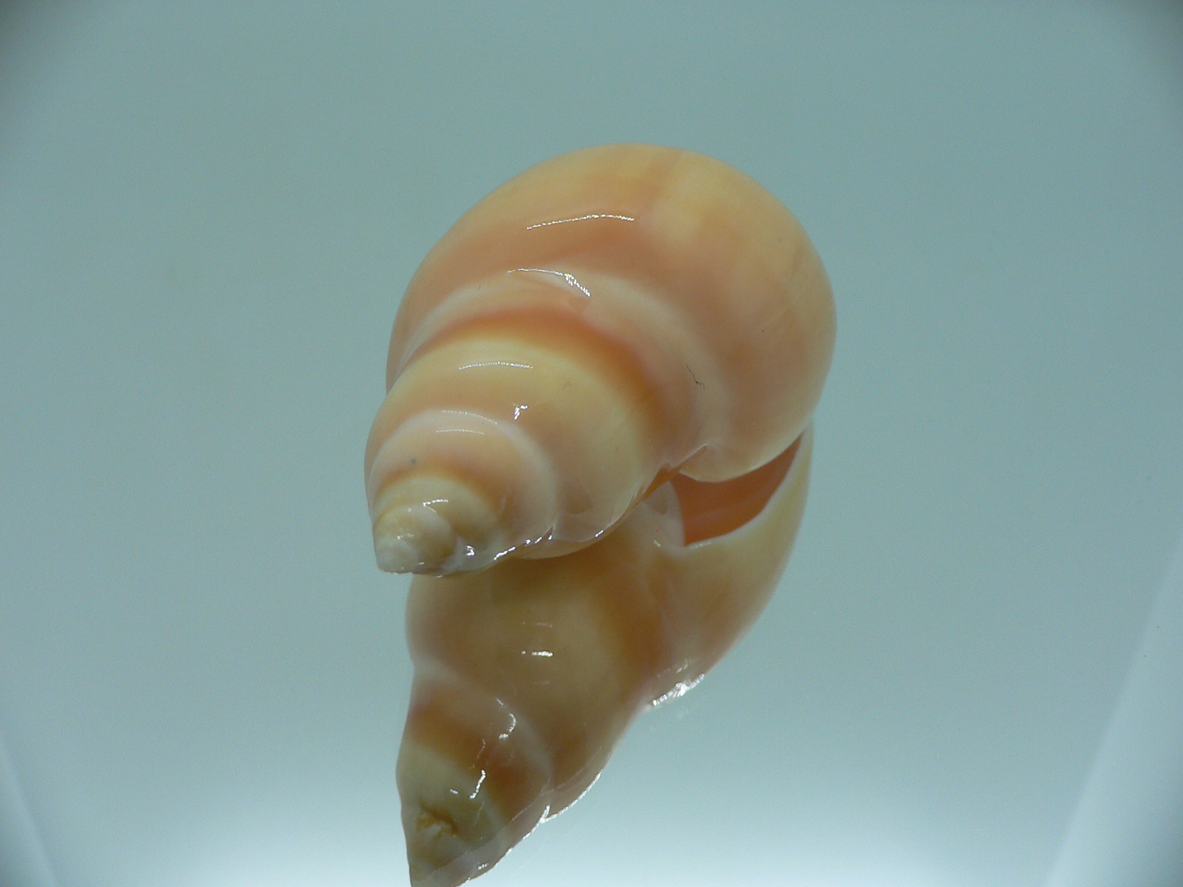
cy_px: 444
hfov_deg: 52.6
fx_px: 1196
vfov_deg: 40.7
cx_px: 592
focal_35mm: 35
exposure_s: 1/60
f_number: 2.8
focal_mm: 4.6
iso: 80
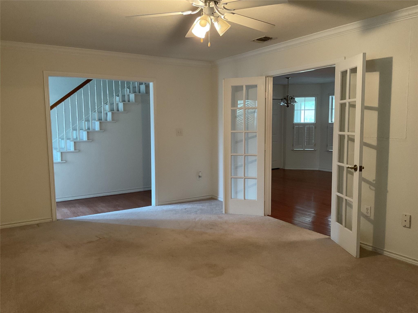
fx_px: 350
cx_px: 209
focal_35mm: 29
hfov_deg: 61.7
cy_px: 156
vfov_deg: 48.2
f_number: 1.8
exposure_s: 1/60
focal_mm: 3
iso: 160
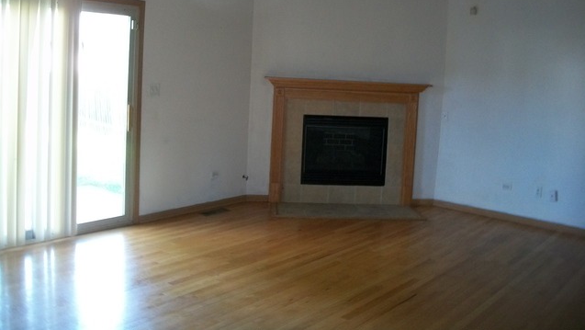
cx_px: 293
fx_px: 543
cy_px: 113
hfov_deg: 56.6
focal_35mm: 35
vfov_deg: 33.5
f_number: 2.9
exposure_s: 1/30
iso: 160
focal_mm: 5.7
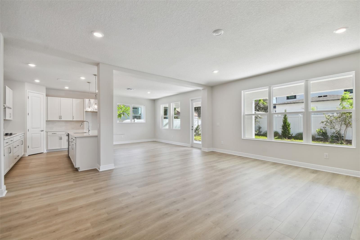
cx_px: 180
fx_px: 150
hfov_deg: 100.4
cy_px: 120
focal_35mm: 15
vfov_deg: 77.3
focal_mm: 10
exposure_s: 1/30
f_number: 7.1
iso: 100
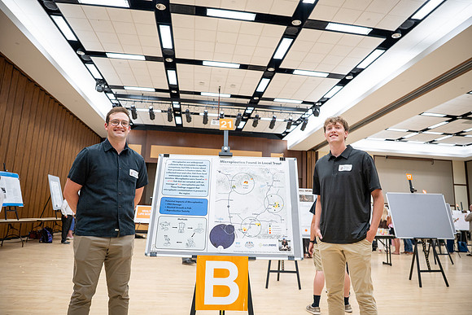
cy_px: 158
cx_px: 236
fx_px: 315
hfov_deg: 73.7
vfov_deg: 53.2
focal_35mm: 24
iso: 720
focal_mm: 24
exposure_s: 1/160
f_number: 2.8
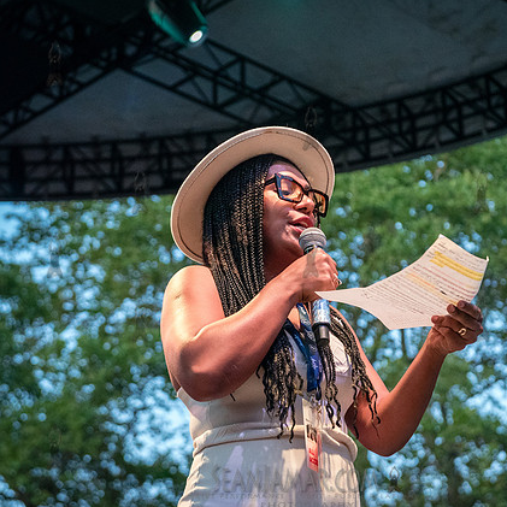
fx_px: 1442
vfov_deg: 19.9
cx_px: 279
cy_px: 232
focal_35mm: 87
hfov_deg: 19.9
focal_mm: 62
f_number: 4
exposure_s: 1/800
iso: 4000
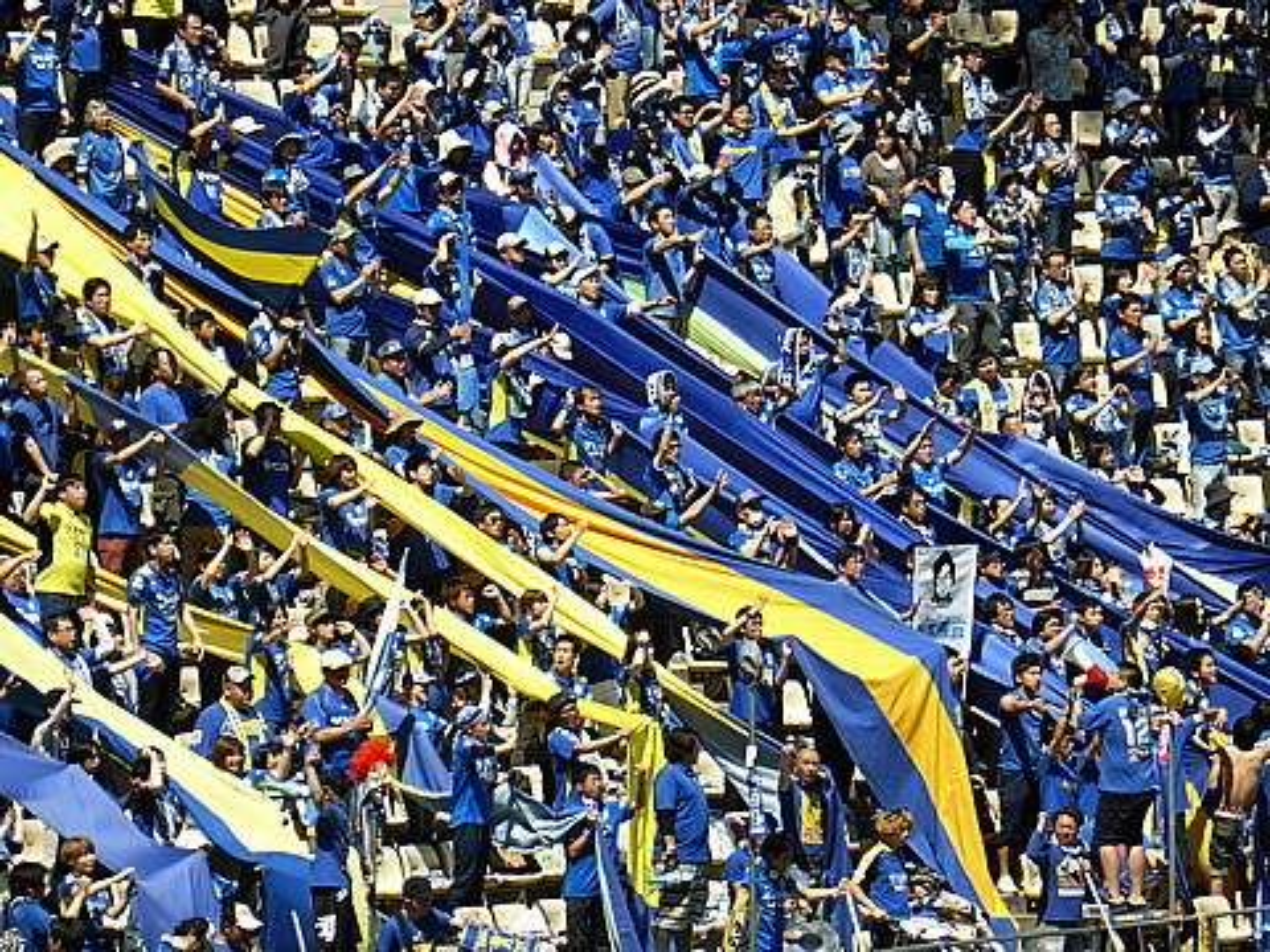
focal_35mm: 386
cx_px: 635
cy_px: 476
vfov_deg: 3.9
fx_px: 14162
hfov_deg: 5.1
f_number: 5.9
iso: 100
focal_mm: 68.9
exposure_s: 1/320
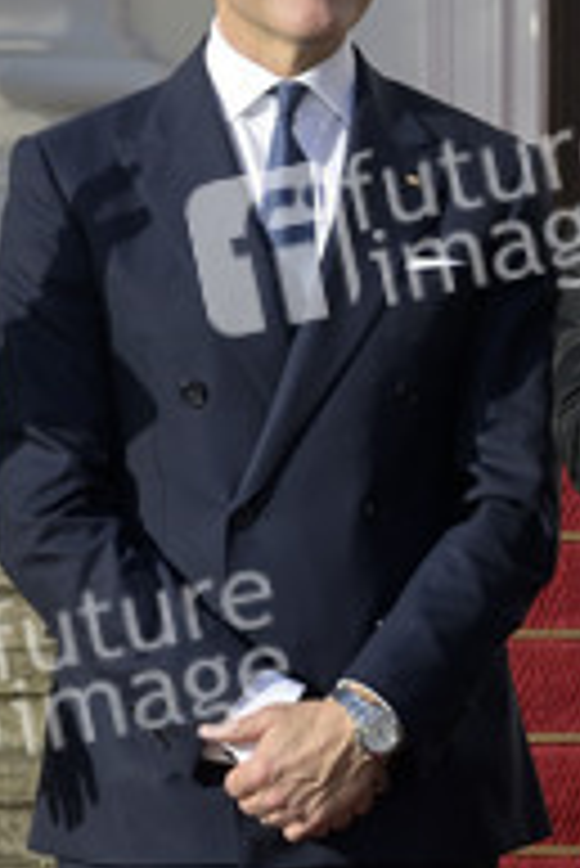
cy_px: 454
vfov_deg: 4.3
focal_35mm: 476
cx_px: 549
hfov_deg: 2.9
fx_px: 11482
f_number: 16
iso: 400
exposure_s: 1/200
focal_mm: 230
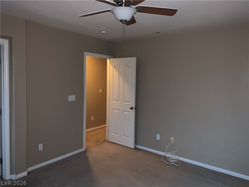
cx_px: 124
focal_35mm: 26
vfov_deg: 53.1
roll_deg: -2.1
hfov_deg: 67.3
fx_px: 187
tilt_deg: -3.0
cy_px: 94
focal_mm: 4.25
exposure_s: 1/6
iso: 160
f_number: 1.8
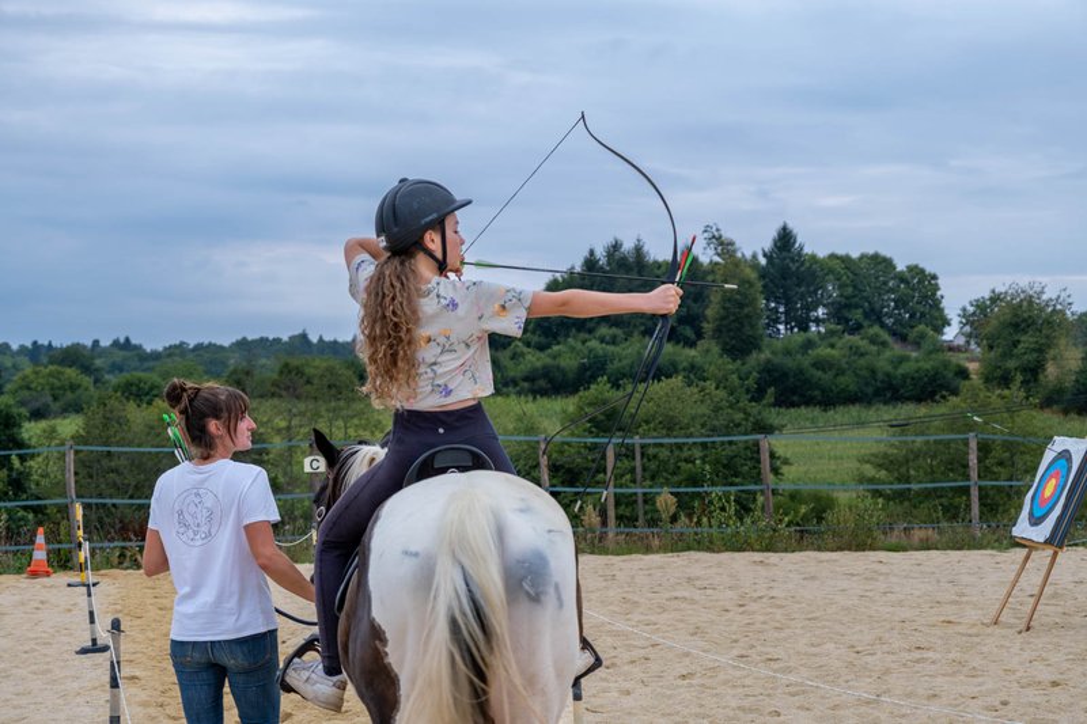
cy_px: 362
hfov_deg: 26.7
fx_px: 2294
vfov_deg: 17.9
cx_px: 544
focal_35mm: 76
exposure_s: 1/250
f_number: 4
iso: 200
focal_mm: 50.5
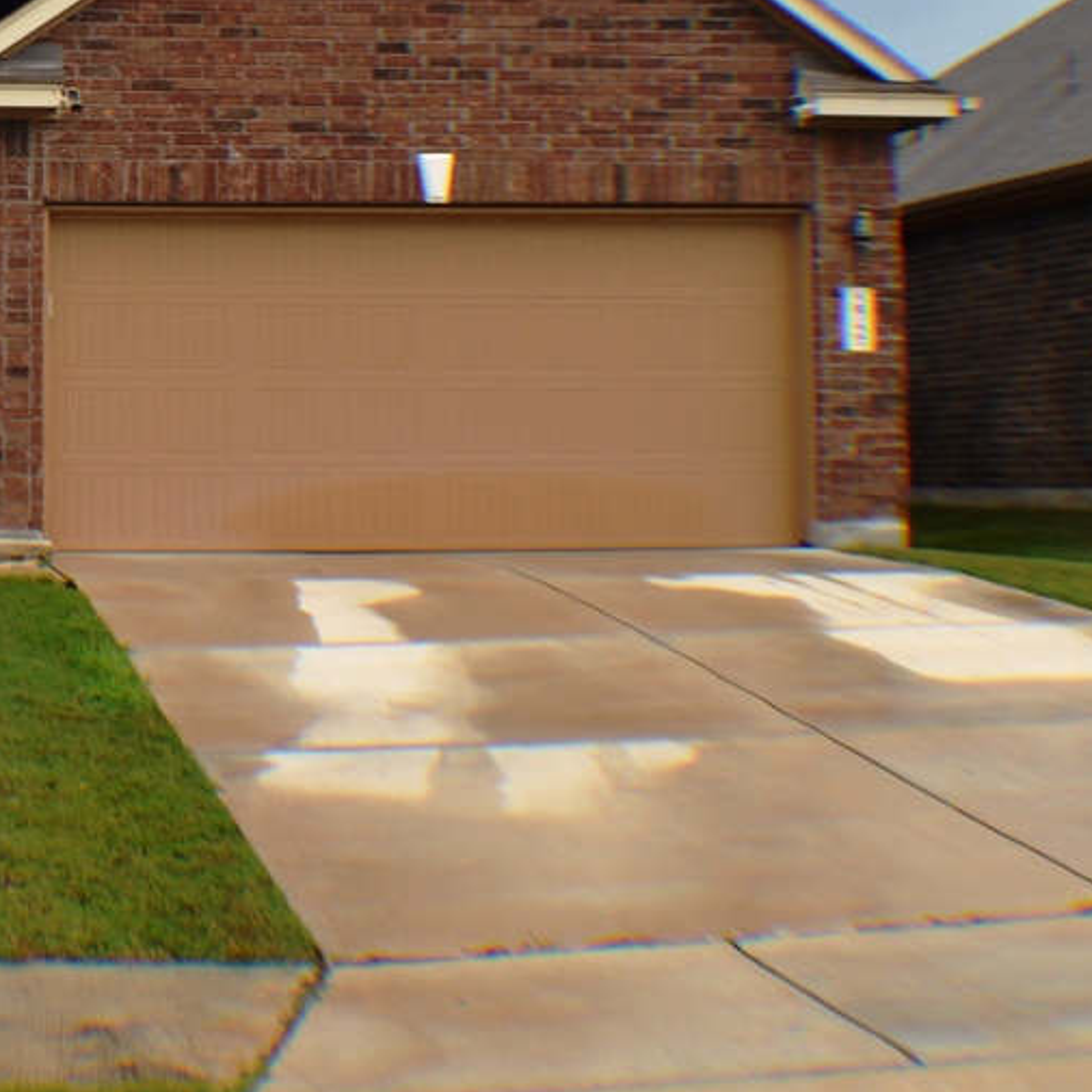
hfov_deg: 18.5
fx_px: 3212
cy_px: 37
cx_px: -123
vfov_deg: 18.8
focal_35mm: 90
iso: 100
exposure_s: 1/200
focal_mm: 22
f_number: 7.1
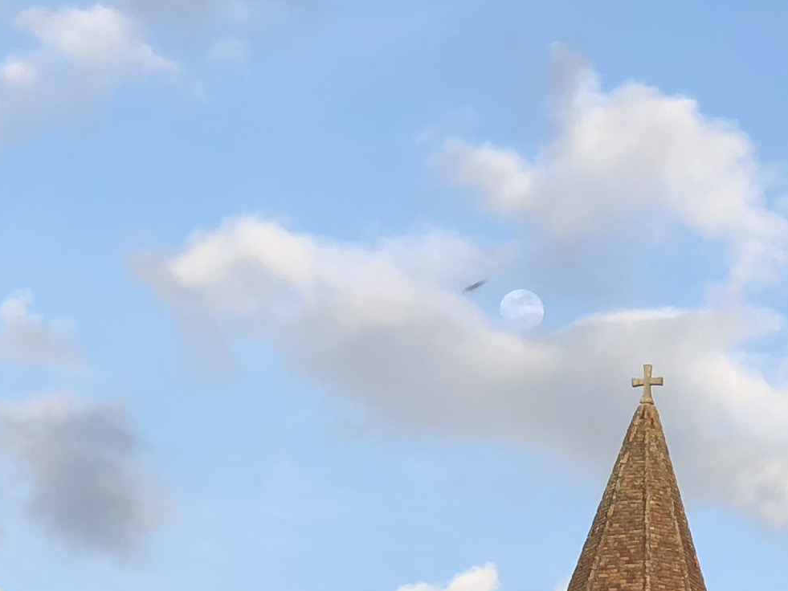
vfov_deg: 6.9
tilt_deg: +10.2
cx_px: 890
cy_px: 946
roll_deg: -1.1
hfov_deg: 9.2
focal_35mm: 212
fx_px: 4827
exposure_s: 1/470
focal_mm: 6
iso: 16
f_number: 2.4
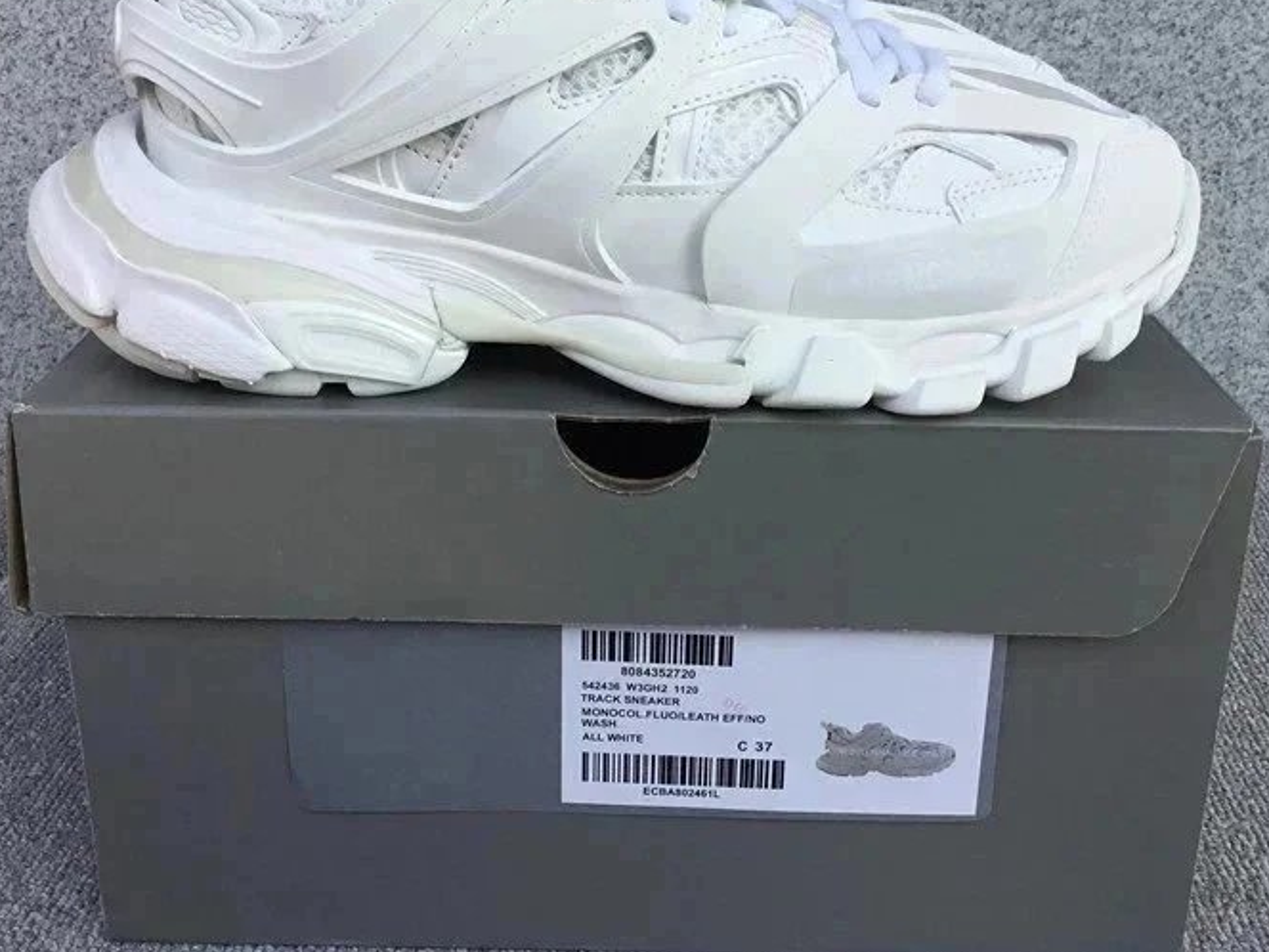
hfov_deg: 44.8
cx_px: 623
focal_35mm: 42
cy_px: 343
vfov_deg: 34.1
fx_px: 1540
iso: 25
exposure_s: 1/994
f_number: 2.4
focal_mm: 3.3
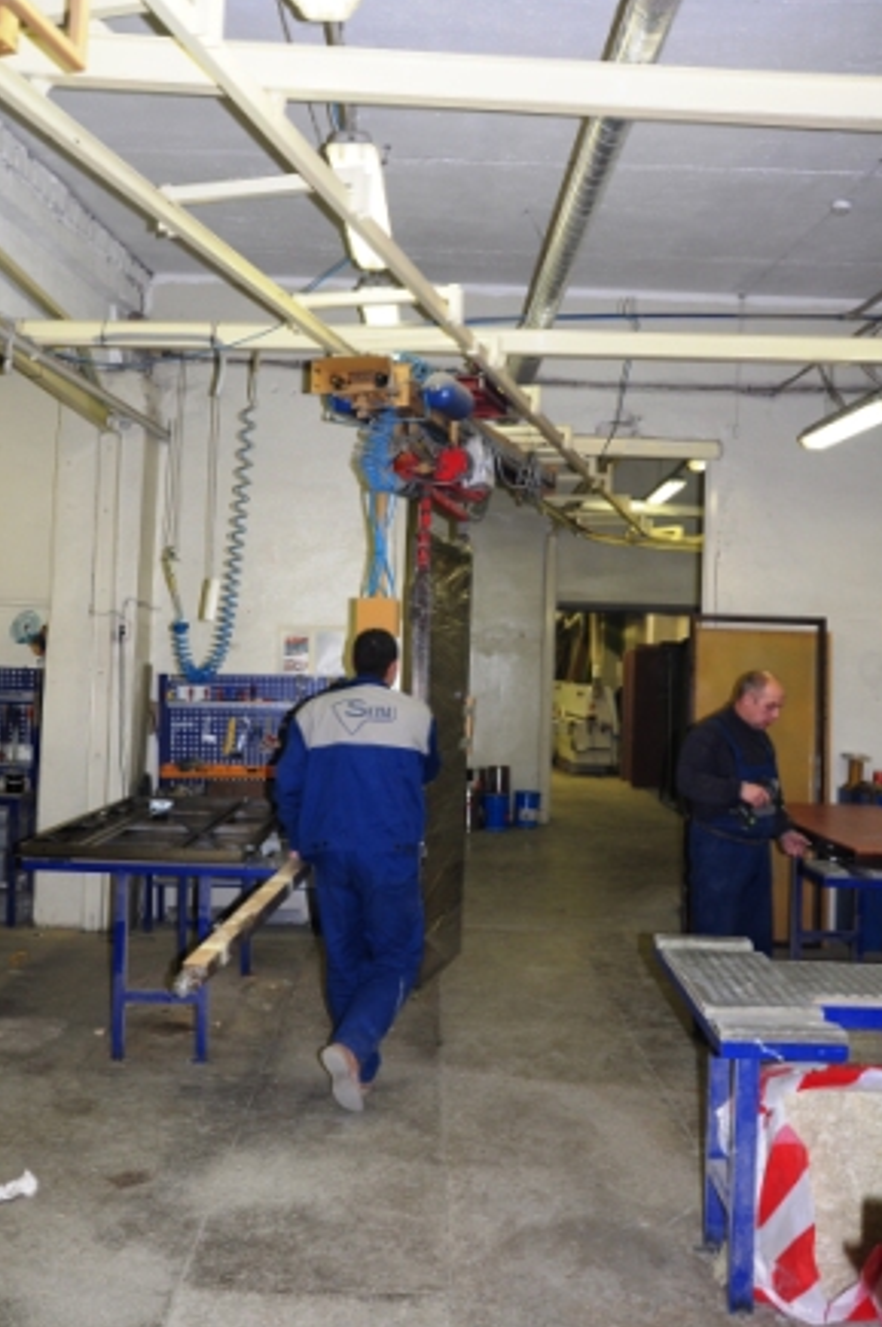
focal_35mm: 34
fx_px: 1252
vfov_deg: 55.8
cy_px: 656
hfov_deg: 38.8
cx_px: 452
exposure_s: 1/60
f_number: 4.8
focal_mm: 22
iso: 400
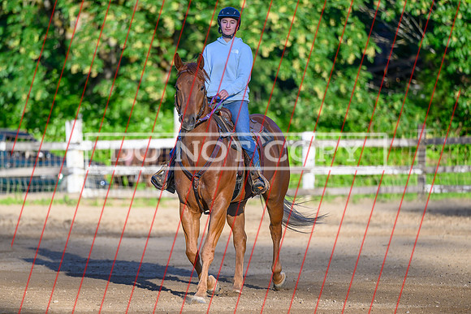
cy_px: 148
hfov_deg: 7.8
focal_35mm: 264
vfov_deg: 5.2
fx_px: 3451
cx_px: 206
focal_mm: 200
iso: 320
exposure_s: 1/2500
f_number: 2.8
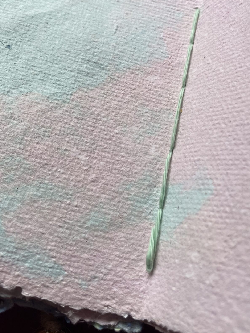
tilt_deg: -68.9
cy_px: 88
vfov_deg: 43.5
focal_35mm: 42
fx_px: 404
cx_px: 155
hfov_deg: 34.2
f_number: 1.6
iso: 50
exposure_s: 1/387
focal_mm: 4.2
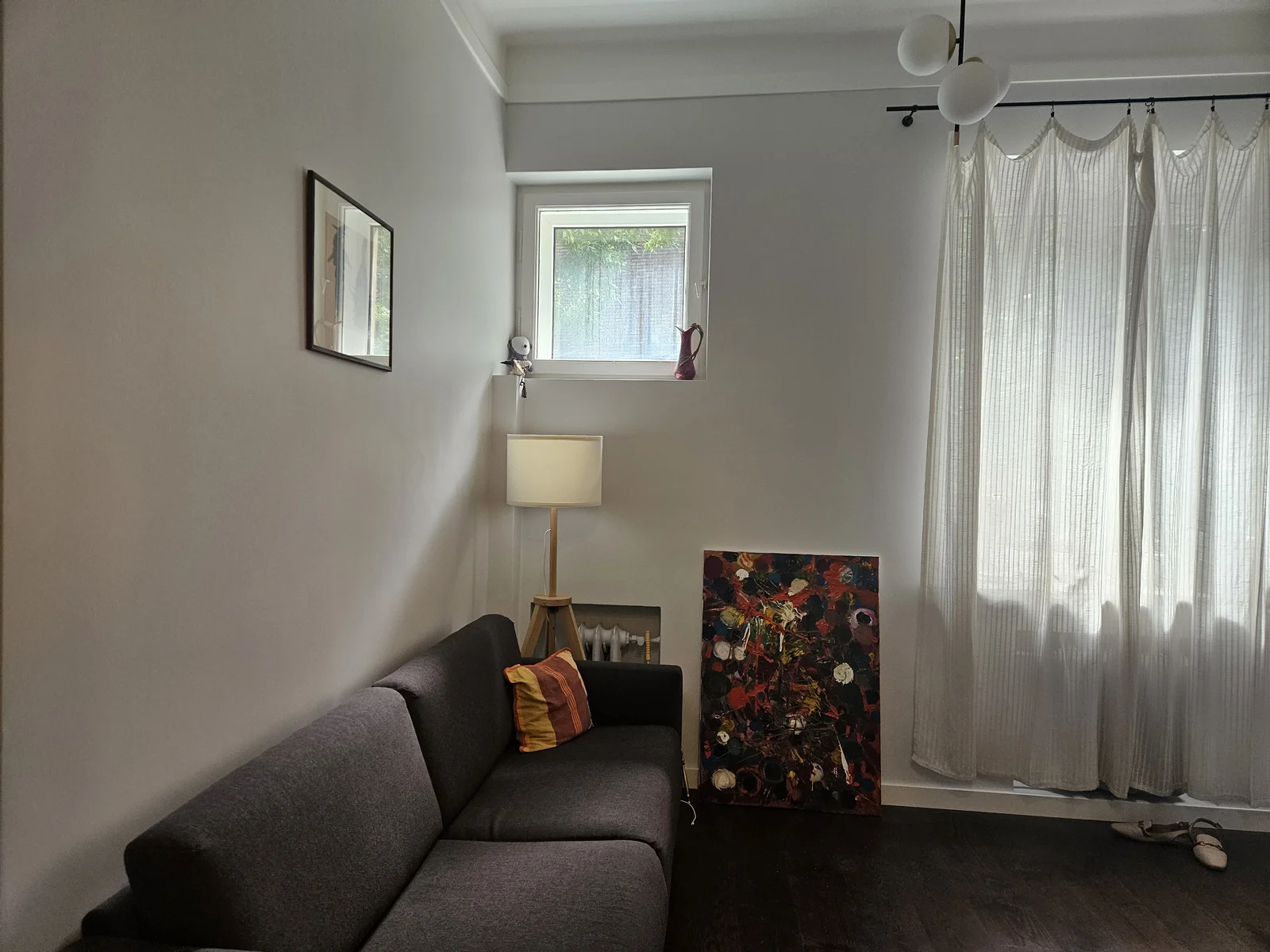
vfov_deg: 58.9
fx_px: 844
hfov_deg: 73.9
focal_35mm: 23
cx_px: 635
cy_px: 476
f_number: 1.8
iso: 200
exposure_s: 1/190
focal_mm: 5.4
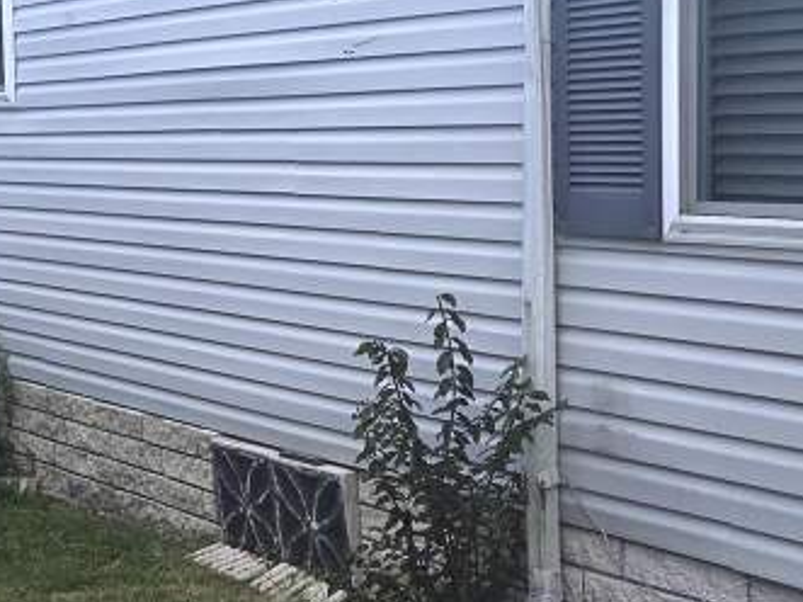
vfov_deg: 19.6
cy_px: 267
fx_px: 1739
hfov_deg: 25.9
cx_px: 318
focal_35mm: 75
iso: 25
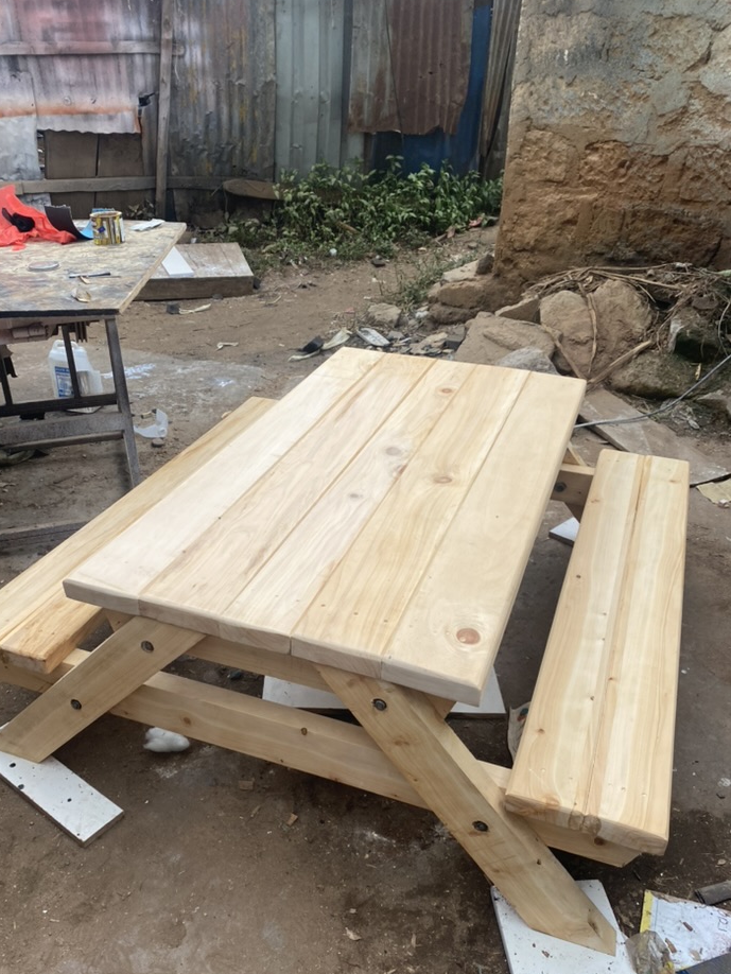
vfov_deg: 61.5
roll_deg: -0.4
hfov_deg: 48.2
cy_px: 532
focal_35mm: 29
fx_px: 816
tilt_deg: -28.7
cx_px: 325
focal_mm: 4.25
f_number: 1.8
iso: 32
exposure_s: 1/990
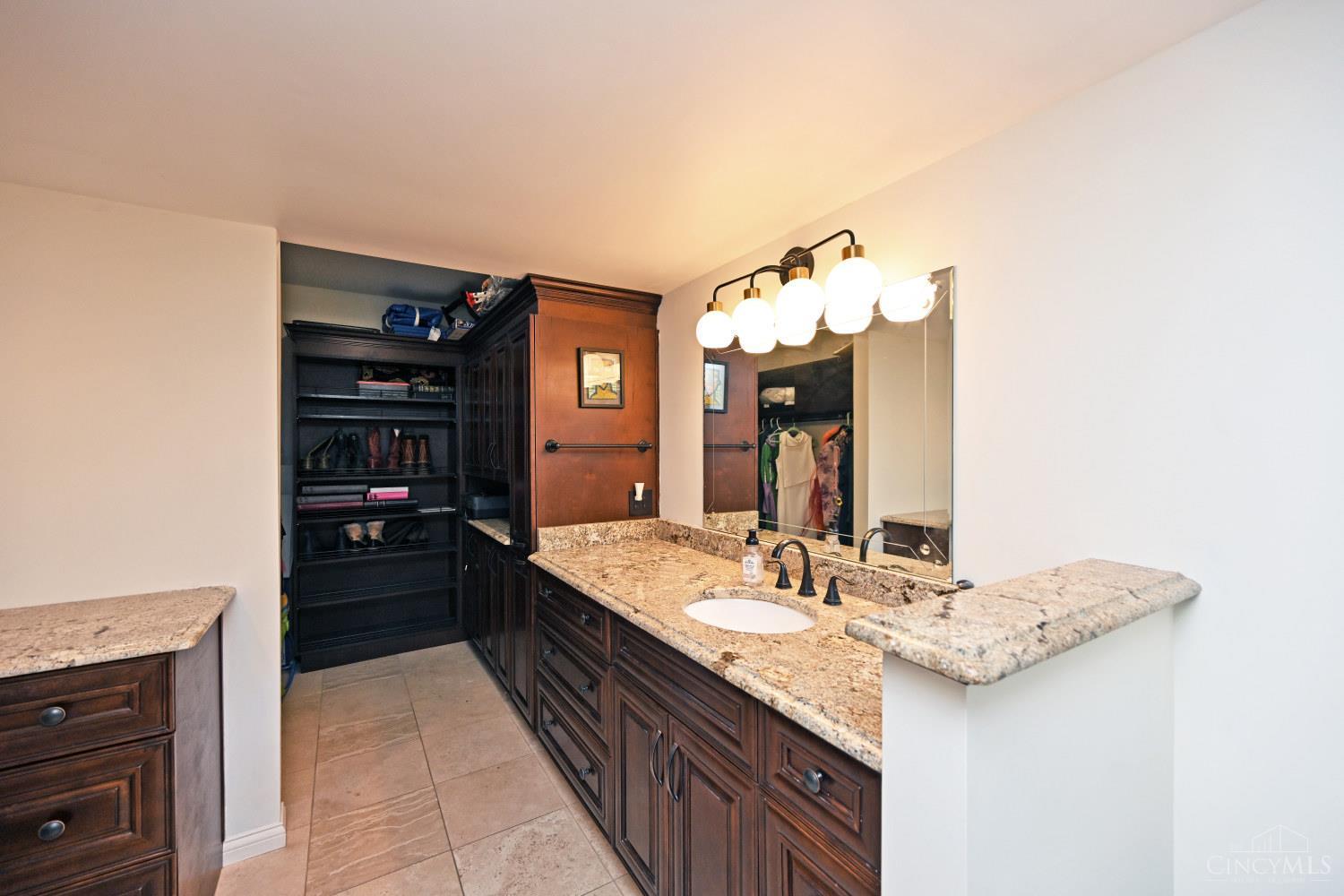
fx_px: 523
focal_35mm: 14
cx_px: 672
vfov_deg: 81.2
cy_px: 448
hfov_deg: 104.3
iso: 200
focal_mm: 14
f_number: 4.5
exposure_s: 1/80
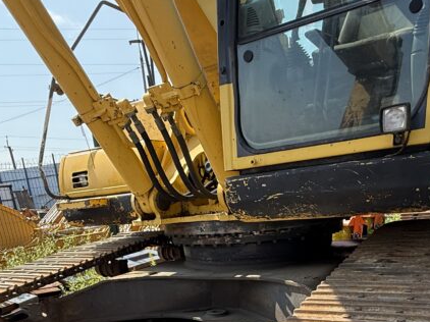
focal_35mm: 34
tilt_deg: -19.8
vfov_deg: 35.8
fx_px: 422
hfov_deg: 54.0
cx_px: 215
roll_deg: +3.4
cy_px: 351
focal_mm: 2.22
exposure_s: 1/809
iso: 64
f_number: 2.2
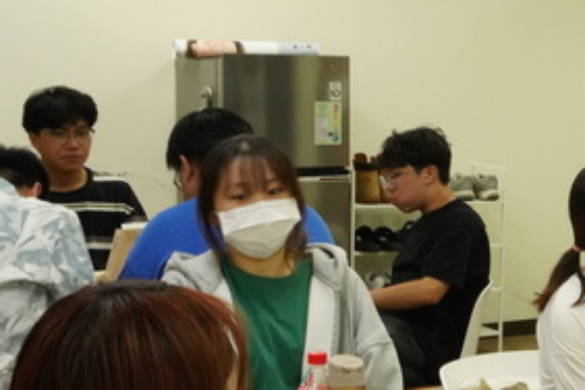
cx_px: 641
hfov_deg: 22.1
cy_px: 250
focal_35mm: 87
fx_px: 1414
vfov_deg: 15.7
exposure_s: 1/40
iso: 10000
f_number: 22
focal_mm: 35
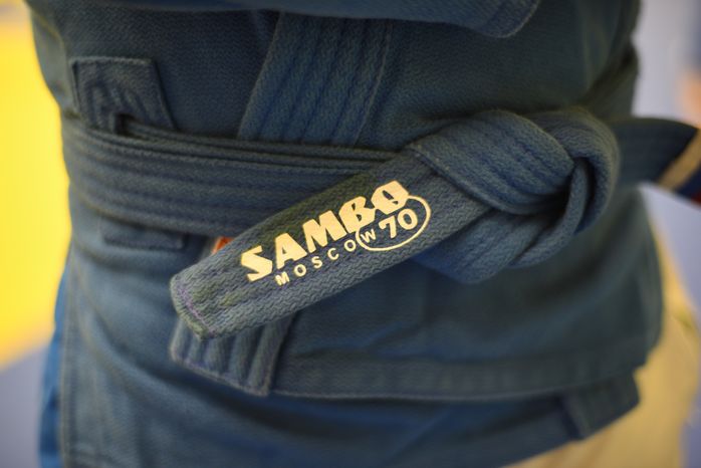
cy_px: 234
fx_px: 974
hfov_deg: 39.6
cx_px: 350
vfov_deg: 27.0
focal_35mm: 50
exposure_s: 1/200
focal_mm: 50
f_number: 1.4
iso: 400
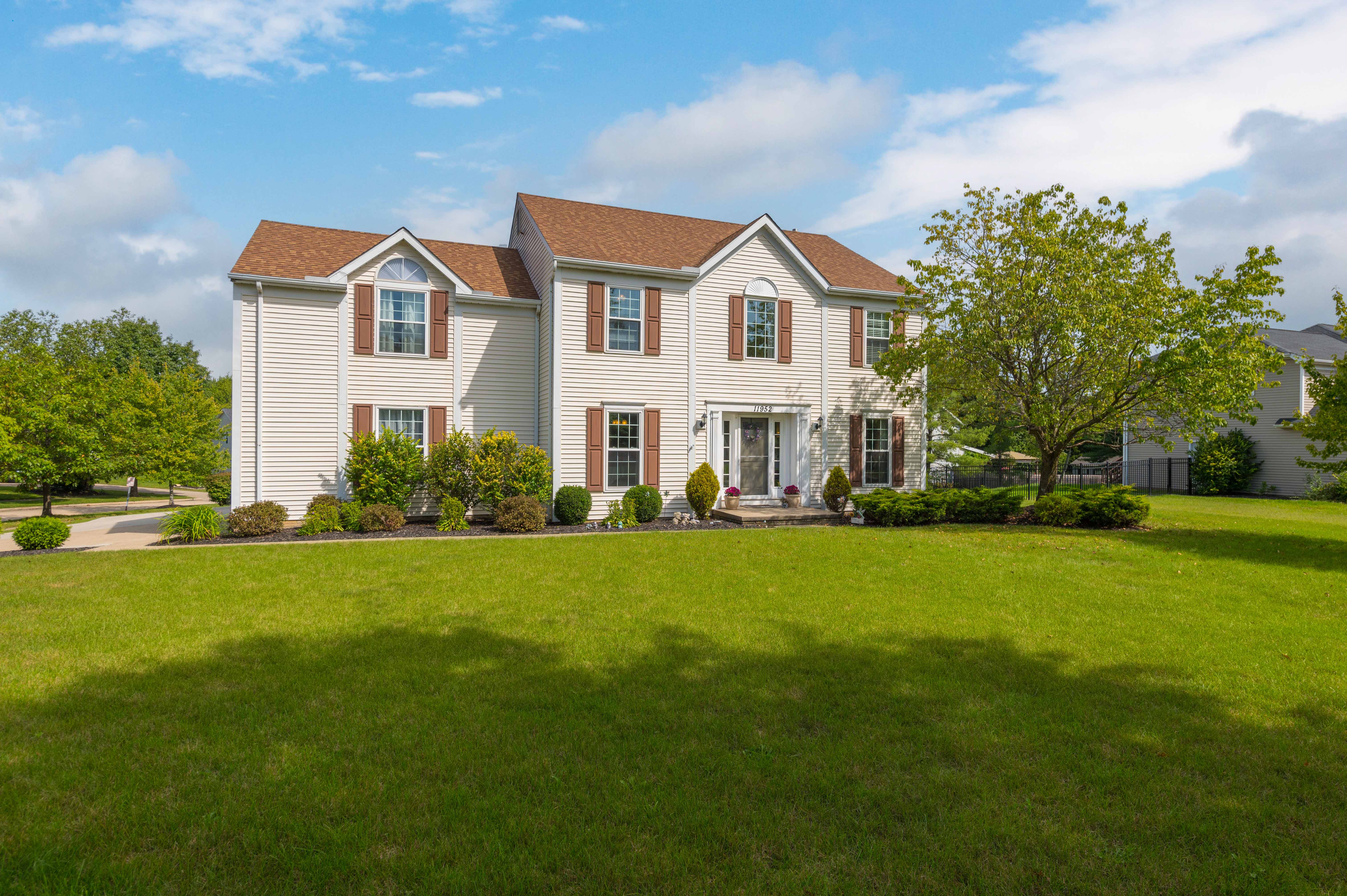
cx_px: 674
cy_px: 448
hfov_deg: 86.9
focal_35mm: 19
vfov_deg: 64.5
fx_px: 710
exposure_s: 1/400
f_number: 9
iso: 200
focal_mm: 19
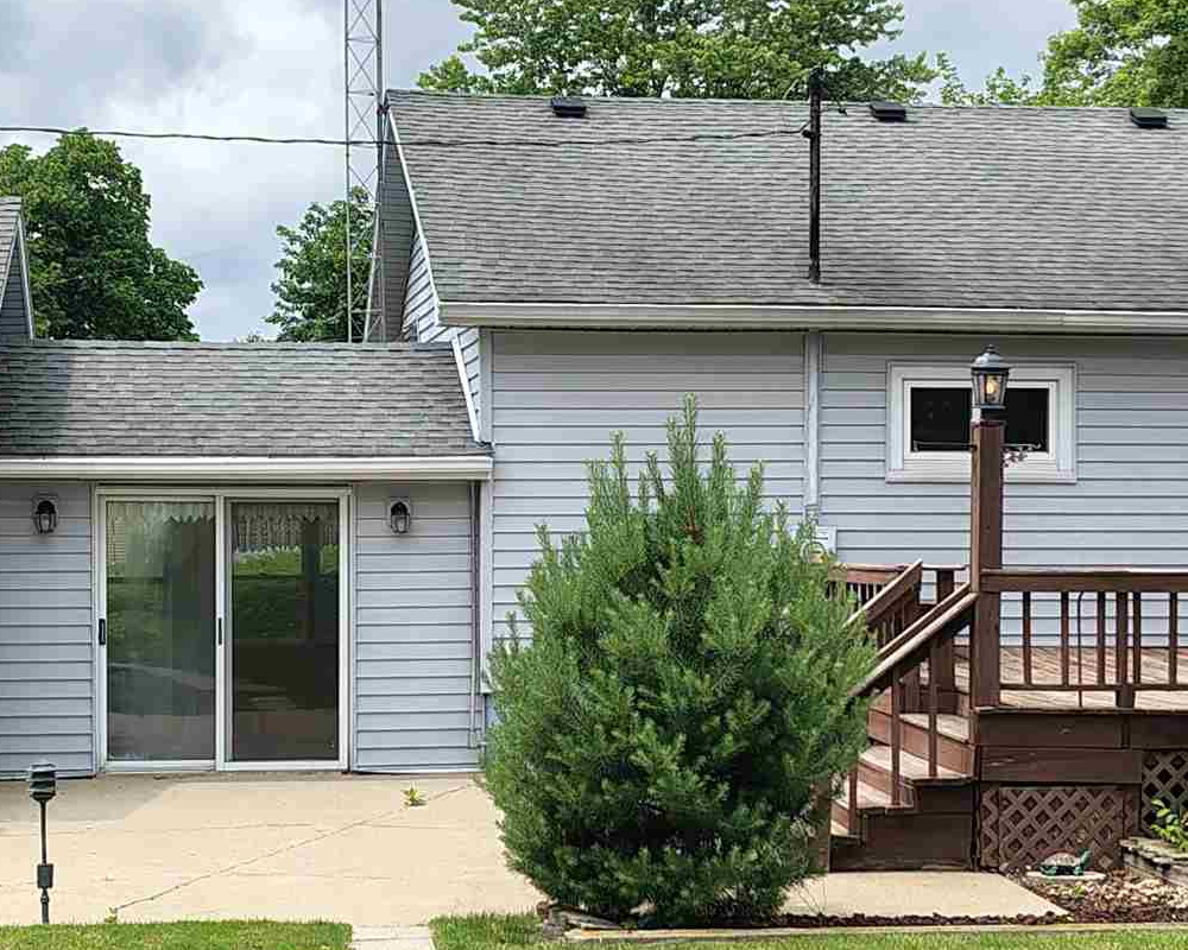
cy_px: 582
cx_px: 524
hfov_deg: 26.4
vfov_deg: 21.2
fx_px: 2532
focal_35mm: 72
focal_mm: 5.56
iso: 100
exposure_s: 1/1033
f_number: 1.8
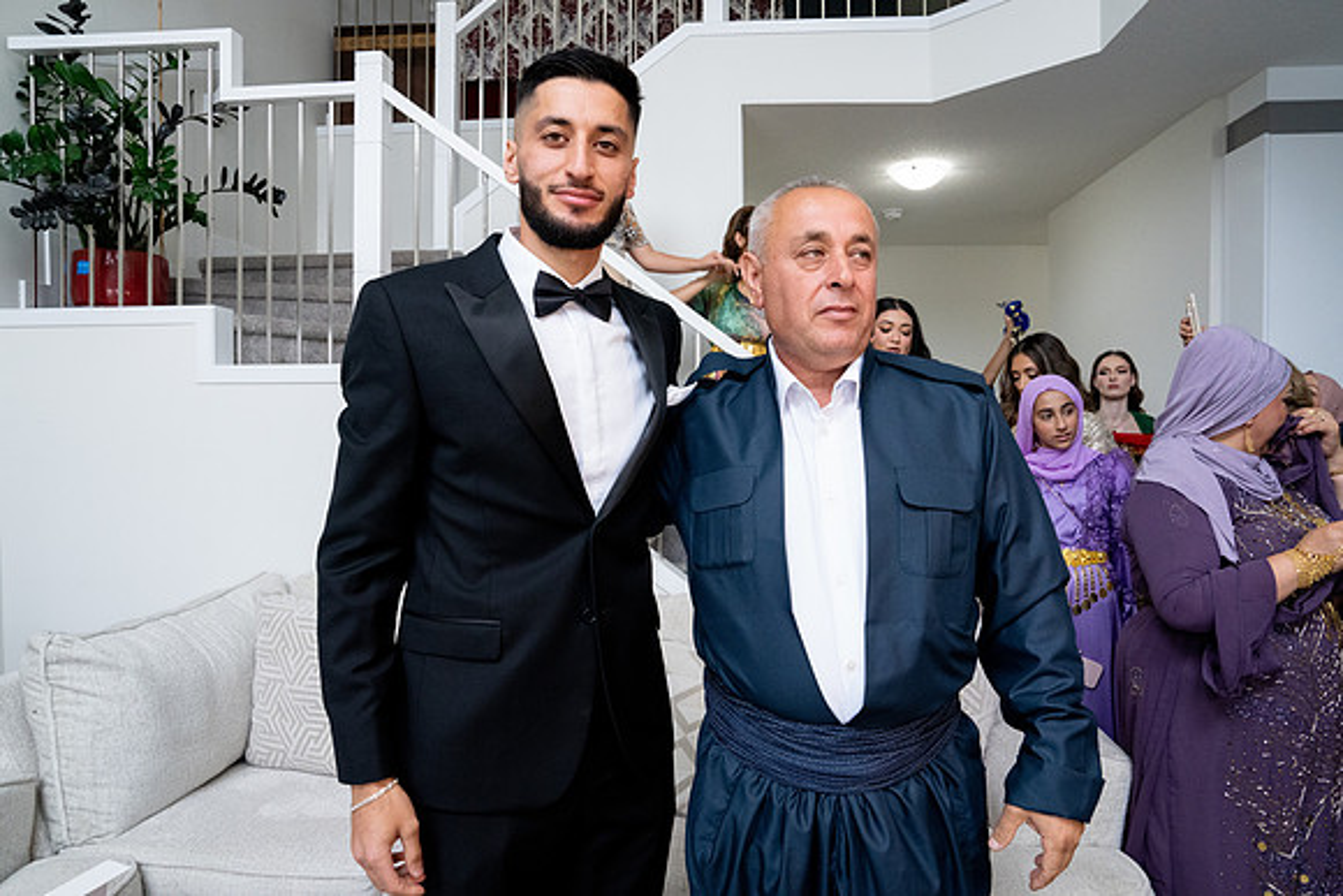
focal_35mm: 24
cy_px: 448
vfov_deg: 53.2
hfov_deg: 73.7
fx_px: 896
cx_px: 672
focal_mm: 24
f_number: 9
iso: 5000
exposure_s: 1/160
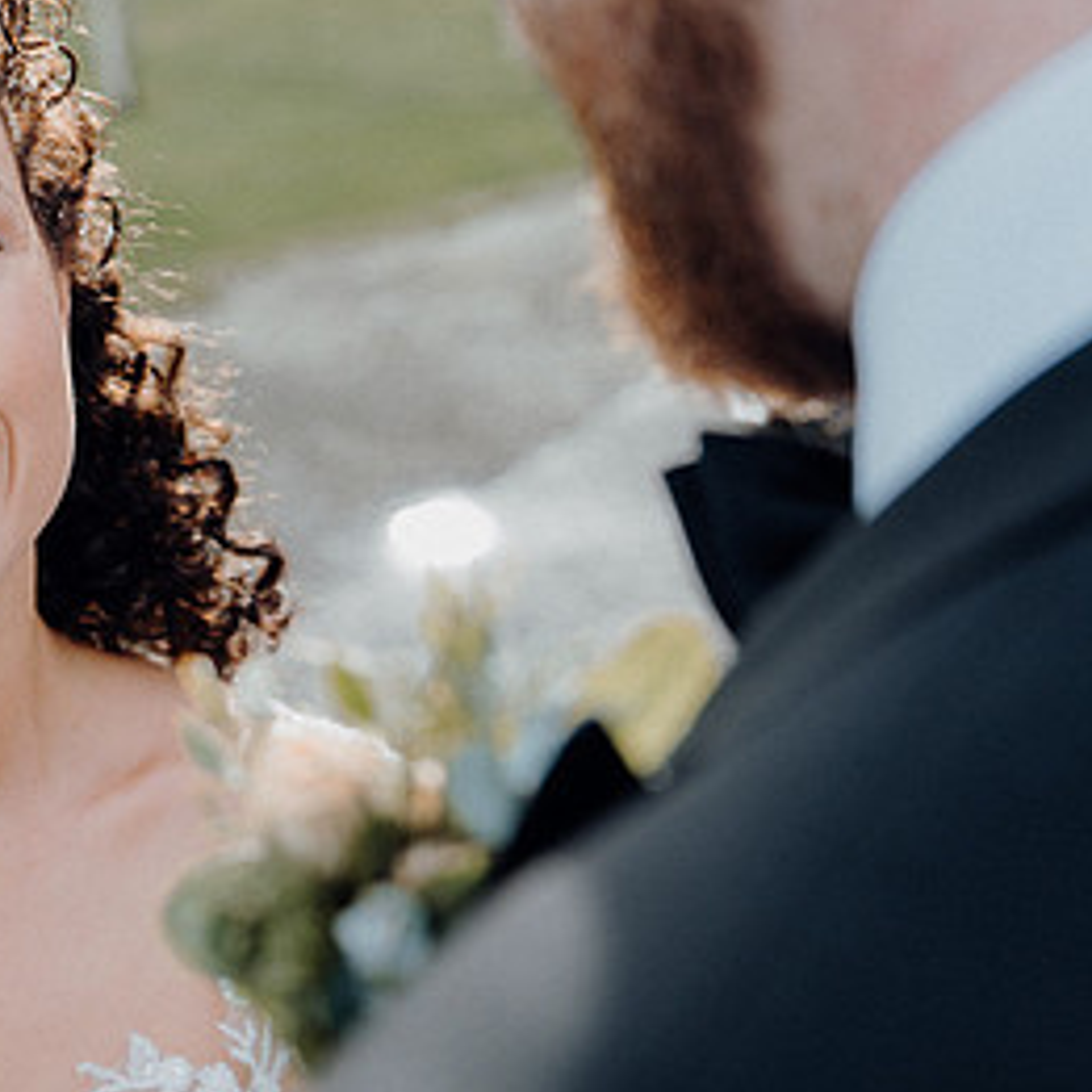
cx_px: 46
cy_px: 333
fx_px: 2498
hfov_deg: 23.8
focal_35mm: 70
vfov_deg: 24.5
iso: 160
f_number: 3.5
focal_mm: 37
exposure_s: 1/500
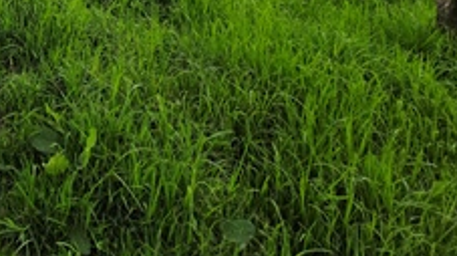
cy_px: -179
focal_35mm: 40
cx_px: -6
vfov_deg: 21.6
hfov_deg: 43.0
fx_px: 484
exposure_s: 1/661
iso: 40
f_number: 1.9
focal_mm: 2.2
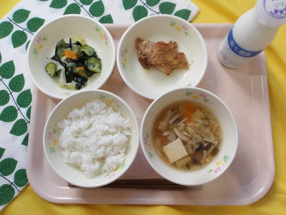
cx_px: 143
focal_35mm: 27
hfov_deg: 65.3
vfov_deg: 51.4
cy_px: 108
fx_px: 223
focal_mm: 4.9
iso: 1198
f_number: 10.4
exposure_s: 1/60
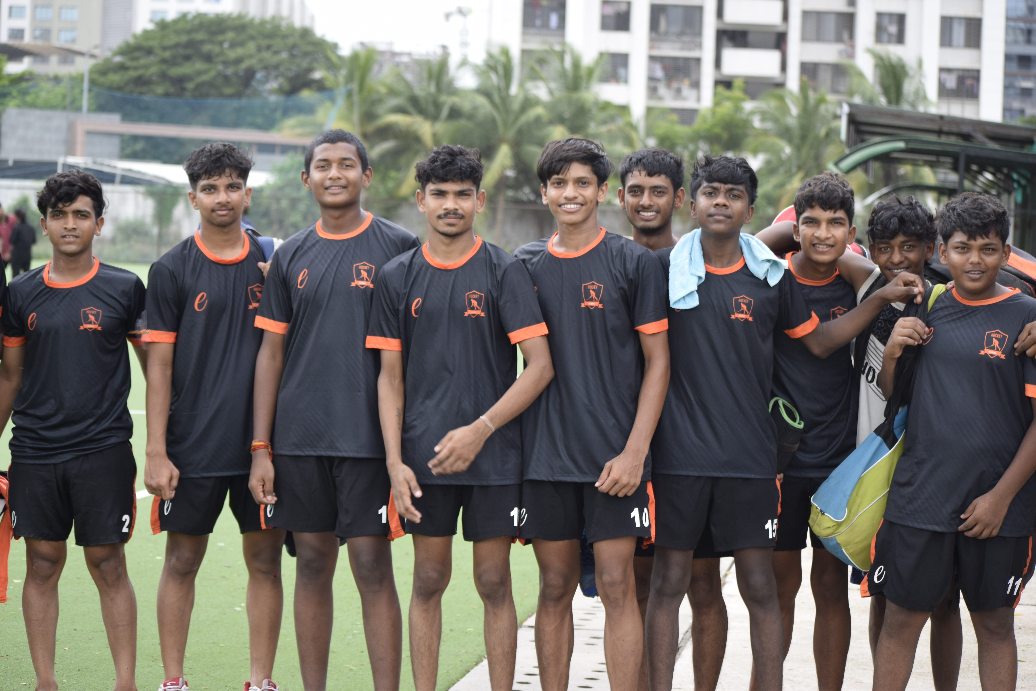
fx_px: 3021
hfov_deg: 19.5
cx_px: 518
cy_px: 346
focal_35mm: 105
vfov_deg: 13.0
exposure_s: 1/250
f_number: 4.5
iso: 180
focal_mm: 70
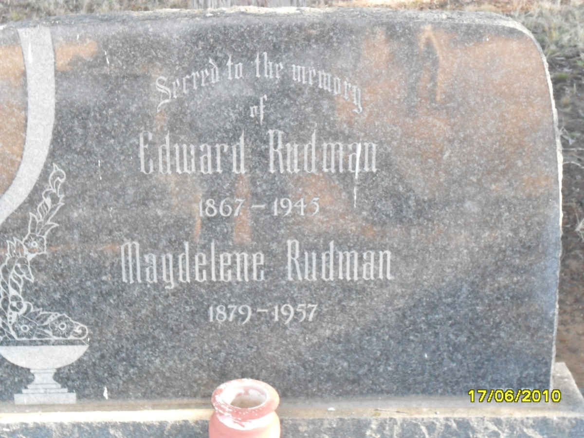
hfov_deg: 30.7
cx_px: 292
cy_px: 219
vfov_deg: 23.3
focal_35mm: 63
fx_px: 1063
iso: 400
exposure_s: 1/60
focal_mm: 11.2
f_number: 5.6
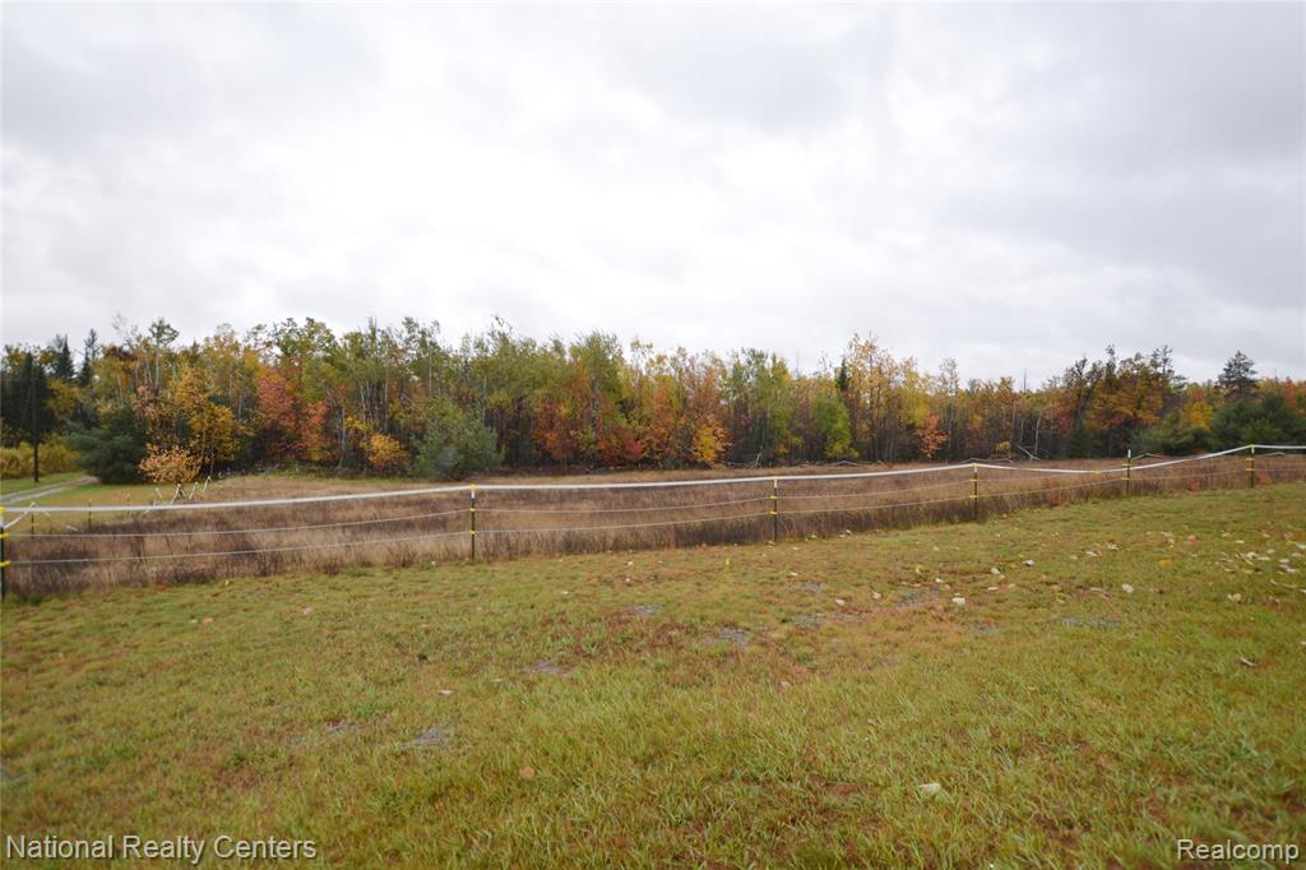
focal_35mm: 20
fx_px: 707
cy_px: 435
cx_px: 653
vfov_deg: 63.2
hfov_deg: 85.4
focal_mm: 13
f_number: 4
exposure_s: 1/200
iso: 100
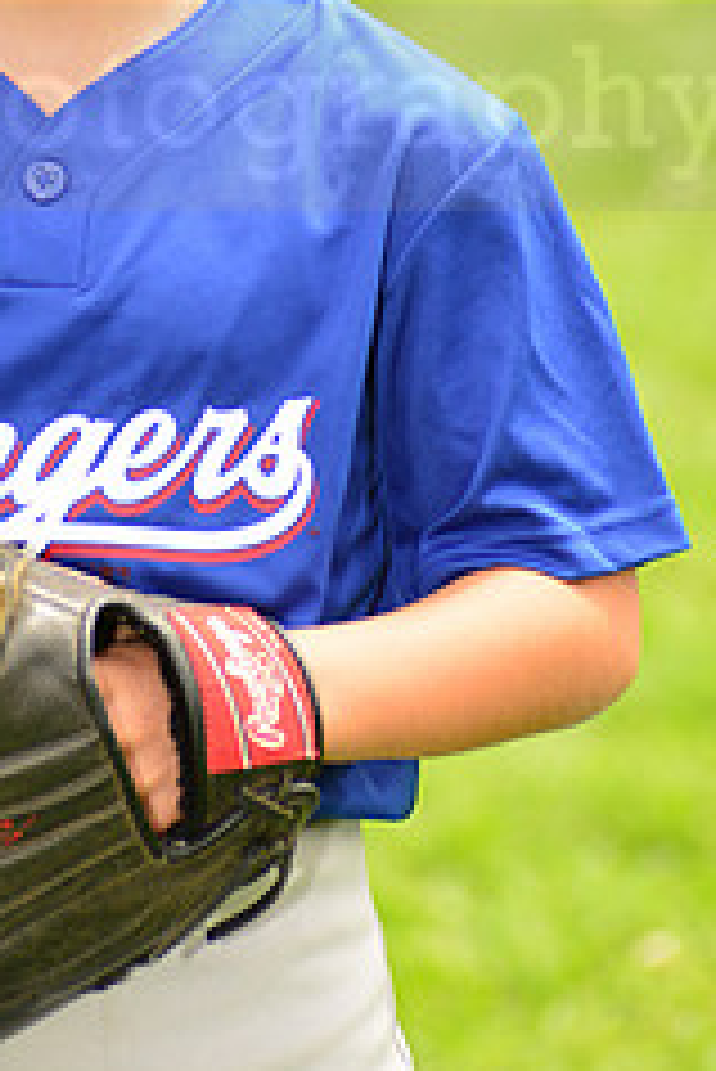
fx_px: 13434
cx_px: 146
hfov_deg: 3.1
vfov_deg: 4.6
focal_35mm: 451
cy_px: 68
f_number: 5
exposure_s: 1/250
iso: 100
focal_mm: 185
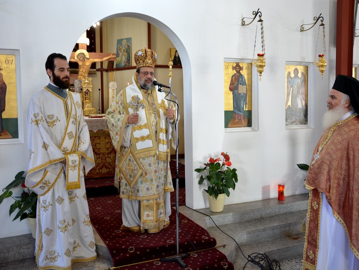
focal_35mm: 36
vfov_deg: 39.7
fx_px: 373
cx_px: 200
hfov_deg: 51.2
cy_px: 135
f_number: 3.8
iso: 1600
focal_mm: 22
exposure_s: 1/100
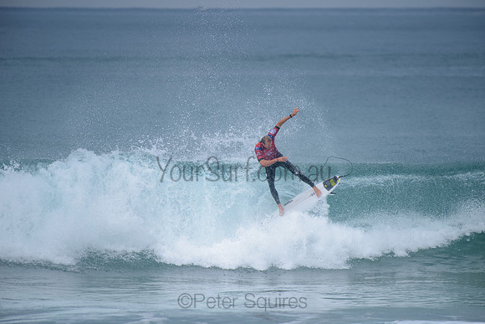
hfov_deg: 4.0
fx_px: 6949
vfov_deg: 2.7
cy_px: 162
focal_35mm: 516
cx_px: 242
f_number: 5.6
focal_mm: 500
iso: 360
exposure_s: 1/2000
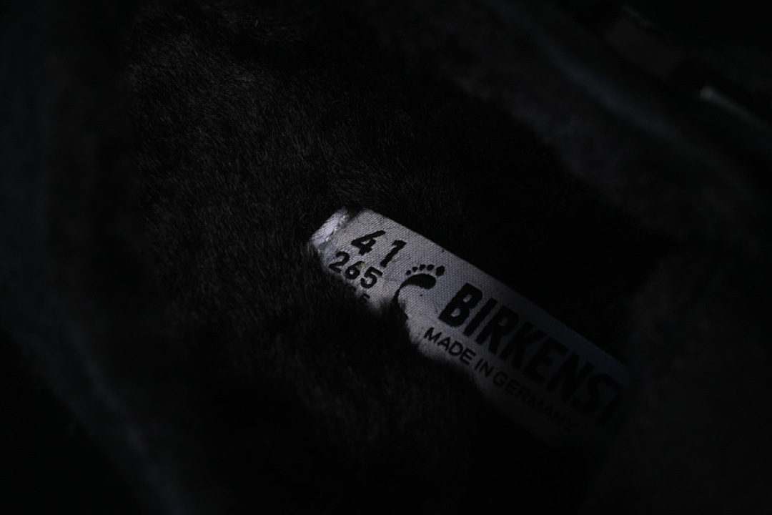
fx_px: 1608
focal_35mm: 75
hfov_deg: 27.0
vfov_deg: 18.2
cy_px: 258
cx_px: 386
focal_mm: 50
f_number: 6.3
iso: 160
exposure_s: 1/30
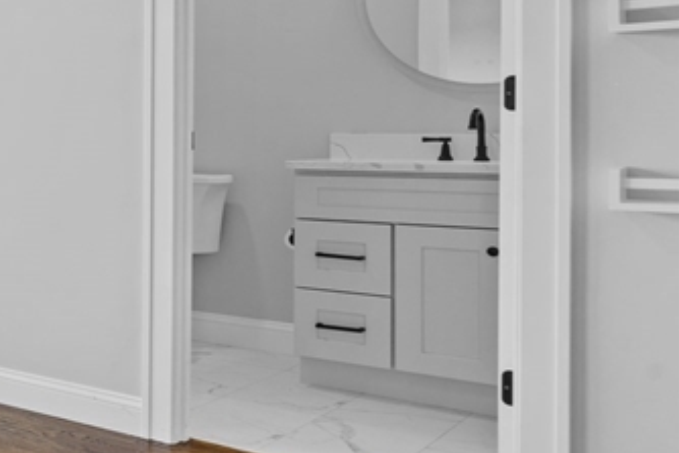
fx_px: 925
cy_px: 133
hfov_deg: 27.1
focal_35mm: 49
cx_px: -358
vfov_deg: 27.3
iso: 320
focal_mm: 16
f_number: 9
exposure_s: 1/1.67
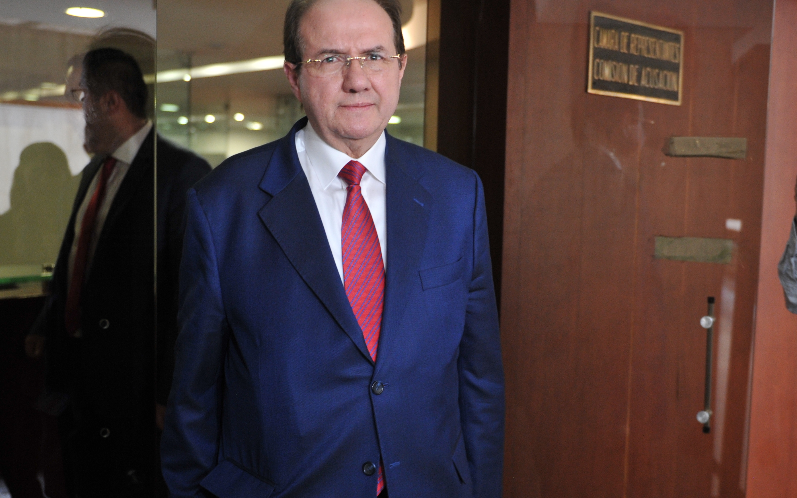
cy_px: 274
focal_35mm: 48
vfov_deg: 26.9
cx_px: 465
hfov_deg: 41.7
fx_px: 1043
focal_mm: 31
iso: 2000
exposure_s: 1/200
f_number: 2.8
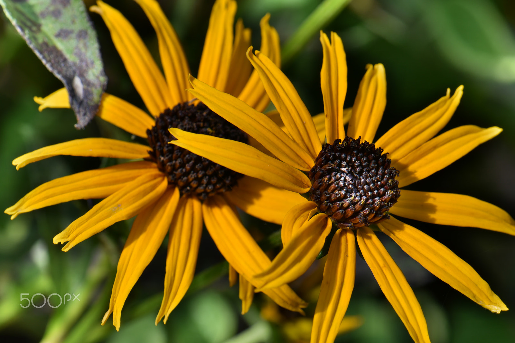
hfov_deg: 16.1
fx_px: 1823
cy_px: 172
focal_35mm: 128
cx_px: 258
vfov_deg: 10.7
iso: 100
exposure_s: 1/60
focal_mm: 85
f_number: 11
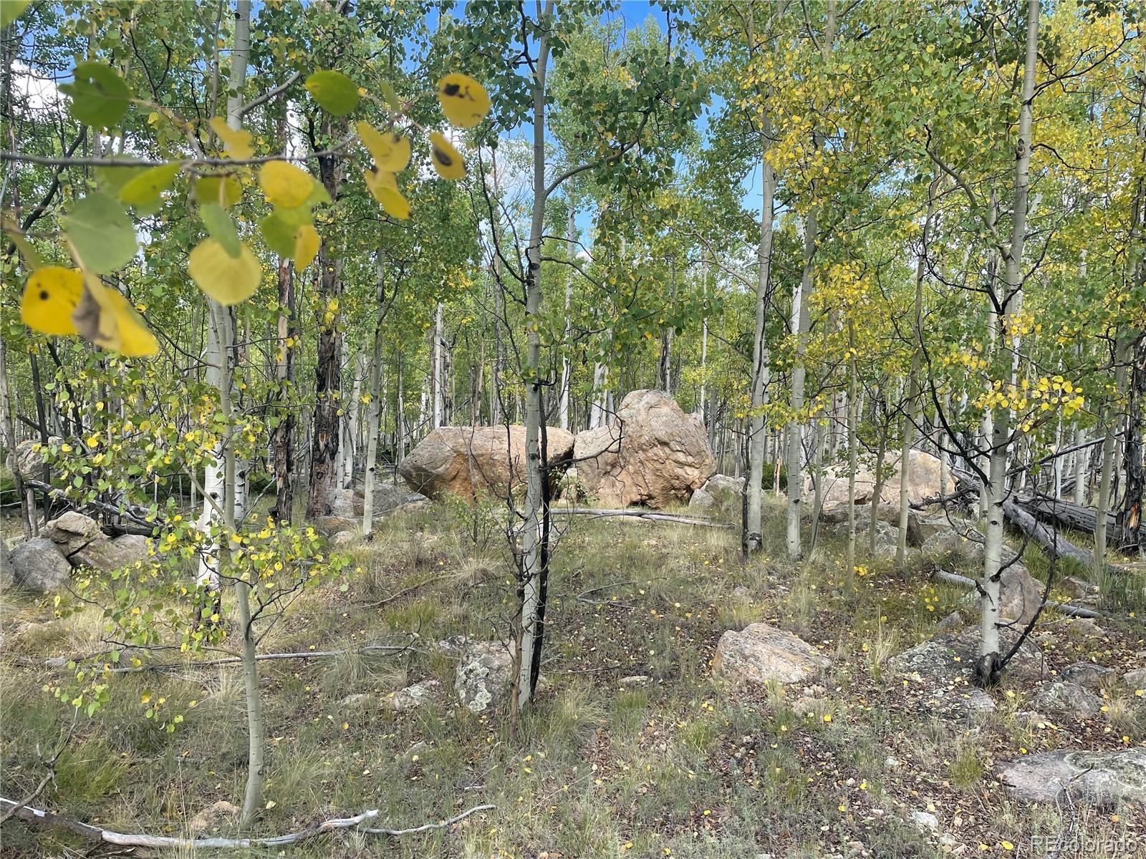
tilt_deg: -5.8
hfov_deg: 67.3
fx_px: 861
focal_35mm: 26
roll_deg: +0.8
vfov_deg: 53.1
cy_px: 430
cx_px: 573
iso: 32
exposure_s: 1/626
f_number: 1.6
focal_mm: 4.2
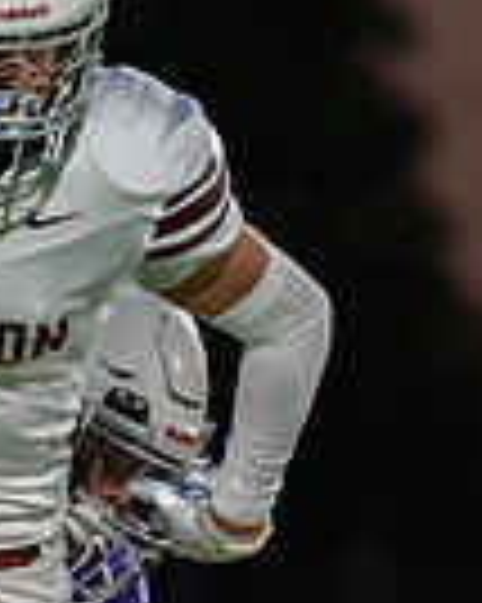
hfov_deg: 1.5
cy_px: 461
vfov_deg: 1.8
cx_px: 181
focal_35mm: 1056
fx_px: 18852
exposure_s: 1/1250
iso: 3200
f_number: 2.8
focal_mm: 200
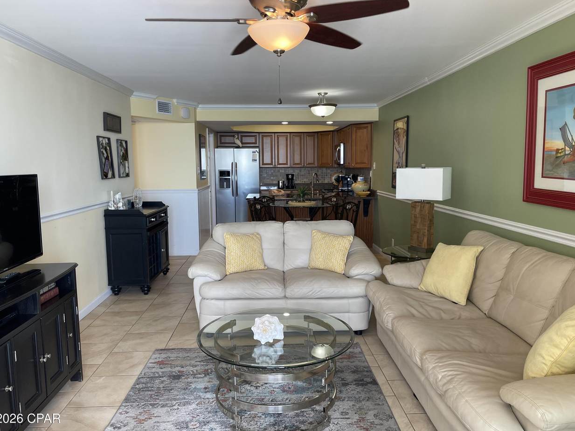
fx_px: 448
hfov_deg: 65.3
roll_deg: +1.0
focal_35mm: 27
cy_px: 215
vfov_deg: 51.3
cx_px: 284
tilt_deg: -6.6
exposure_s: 1/120
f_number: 1.6
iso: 50
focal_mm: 4.2
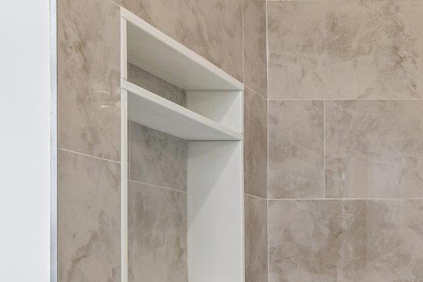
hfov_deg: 27.8
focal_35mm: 61
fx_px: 717
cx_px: 537
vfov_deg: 21.8
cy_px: 249
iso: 250
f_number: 9
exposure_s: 1/15
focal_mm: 16
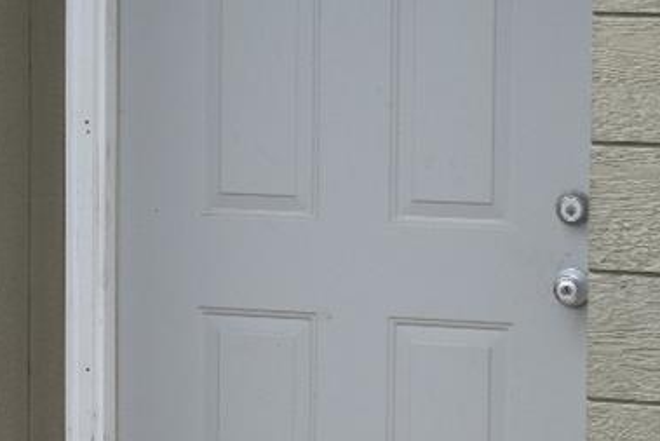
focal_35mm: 172
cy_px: 145
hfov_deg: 11.7
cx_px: -150
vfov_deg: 8.0
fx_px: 3154
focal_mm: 29
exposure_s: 1/320
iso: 200
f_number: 9
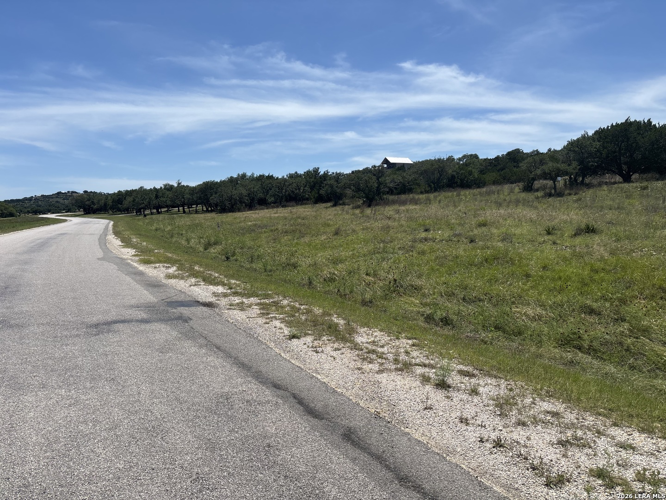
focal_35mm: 26
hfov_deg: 67.3
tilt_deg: -4.1
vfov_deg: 53.1
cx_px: 333
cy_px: 250
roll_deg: +0.6
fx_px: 500
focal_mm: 5.96
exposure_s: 1/4854
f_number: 1.6
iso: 50
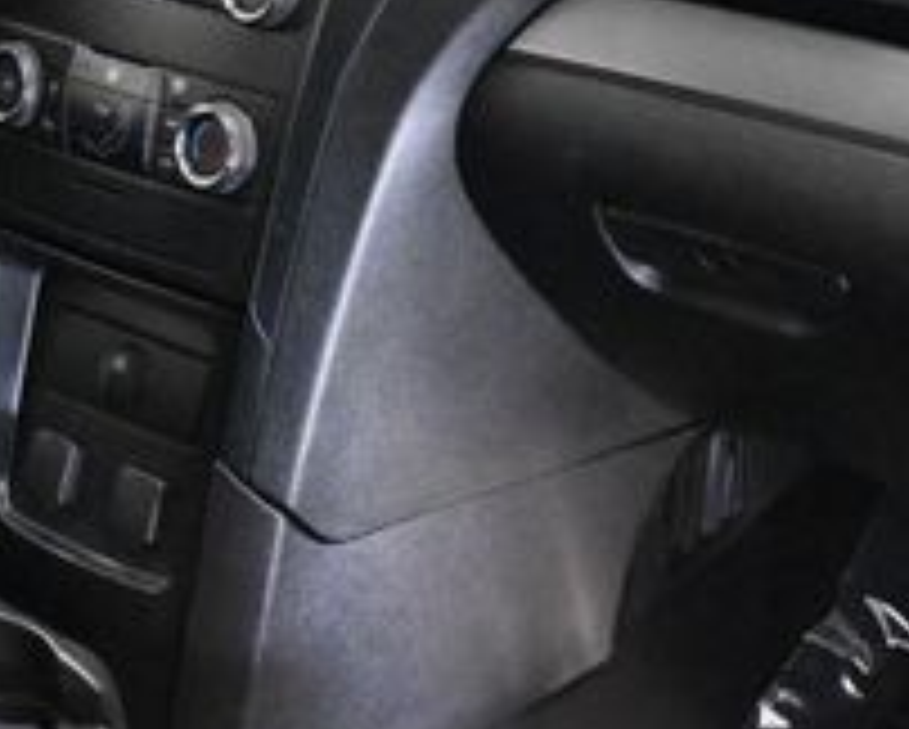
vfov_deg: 17.2
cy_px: 216
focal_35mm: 89
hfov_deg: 21.5
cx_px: 490
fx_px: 2397
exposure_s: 1/50
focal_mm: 20
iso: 12800
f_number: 3.8
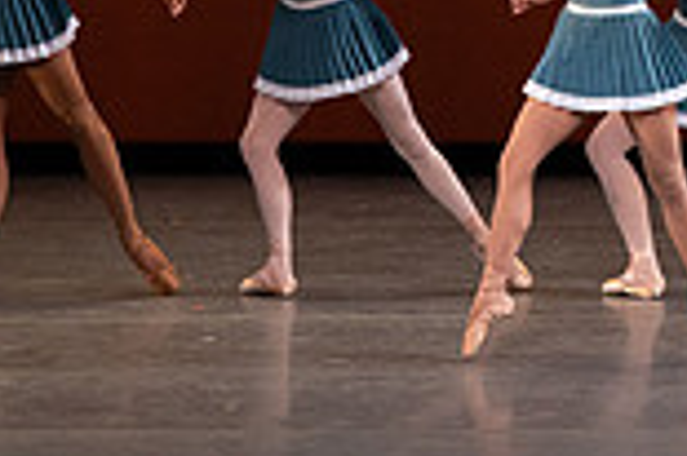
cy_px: -356
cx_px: 501
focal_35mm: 693
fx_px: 13211
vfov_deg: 2.0
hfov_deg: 3.0
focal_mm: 185
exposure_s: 1/400
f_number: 9
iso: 5000
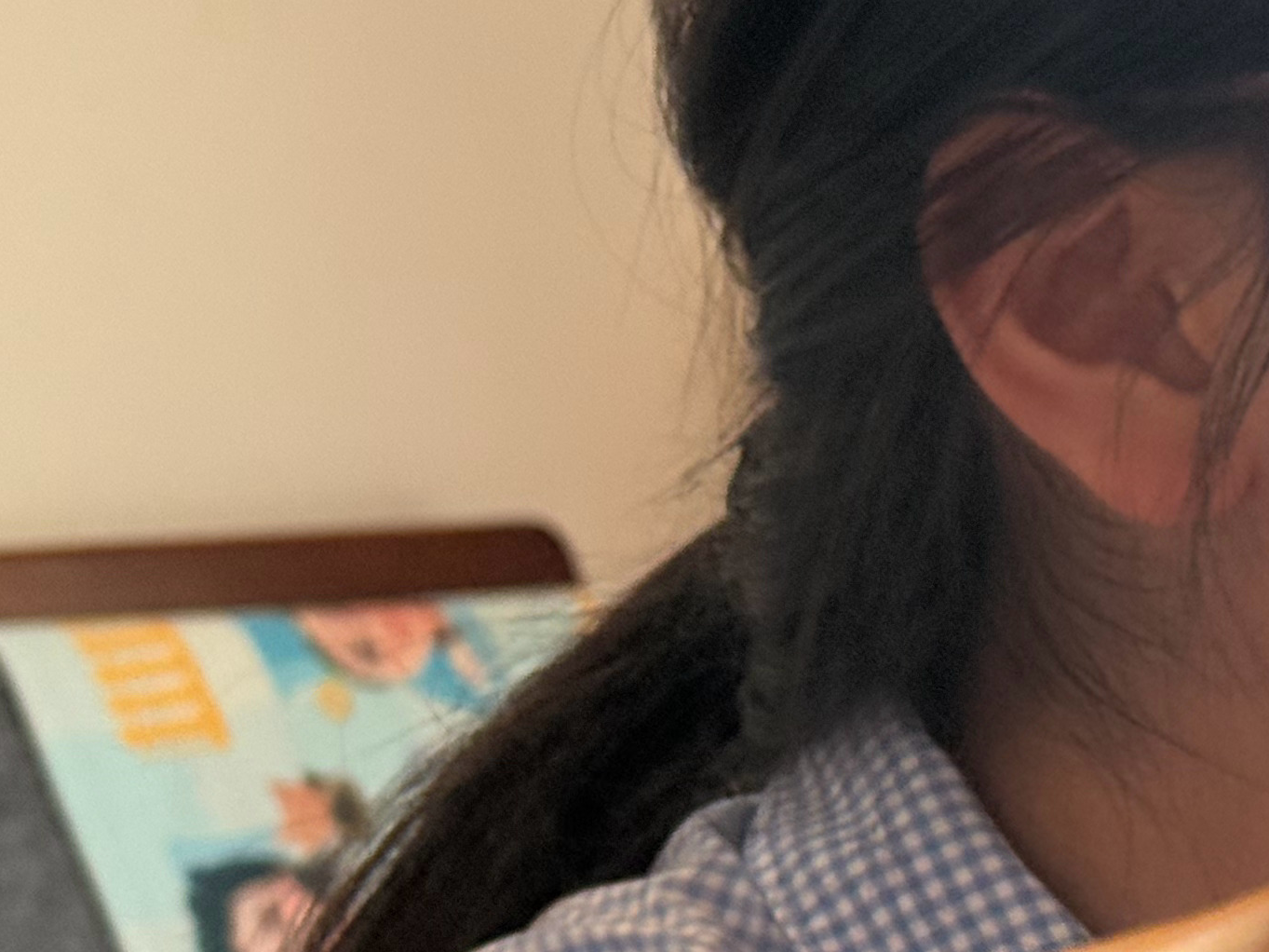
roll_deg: +5.4
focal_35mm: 142
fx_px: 5205
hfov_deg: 13.8
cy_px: 736
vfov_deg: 10.4
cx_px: 1084
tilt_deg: -1.1
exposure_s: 1/33
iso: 200
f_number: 1.78
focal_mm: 6.76
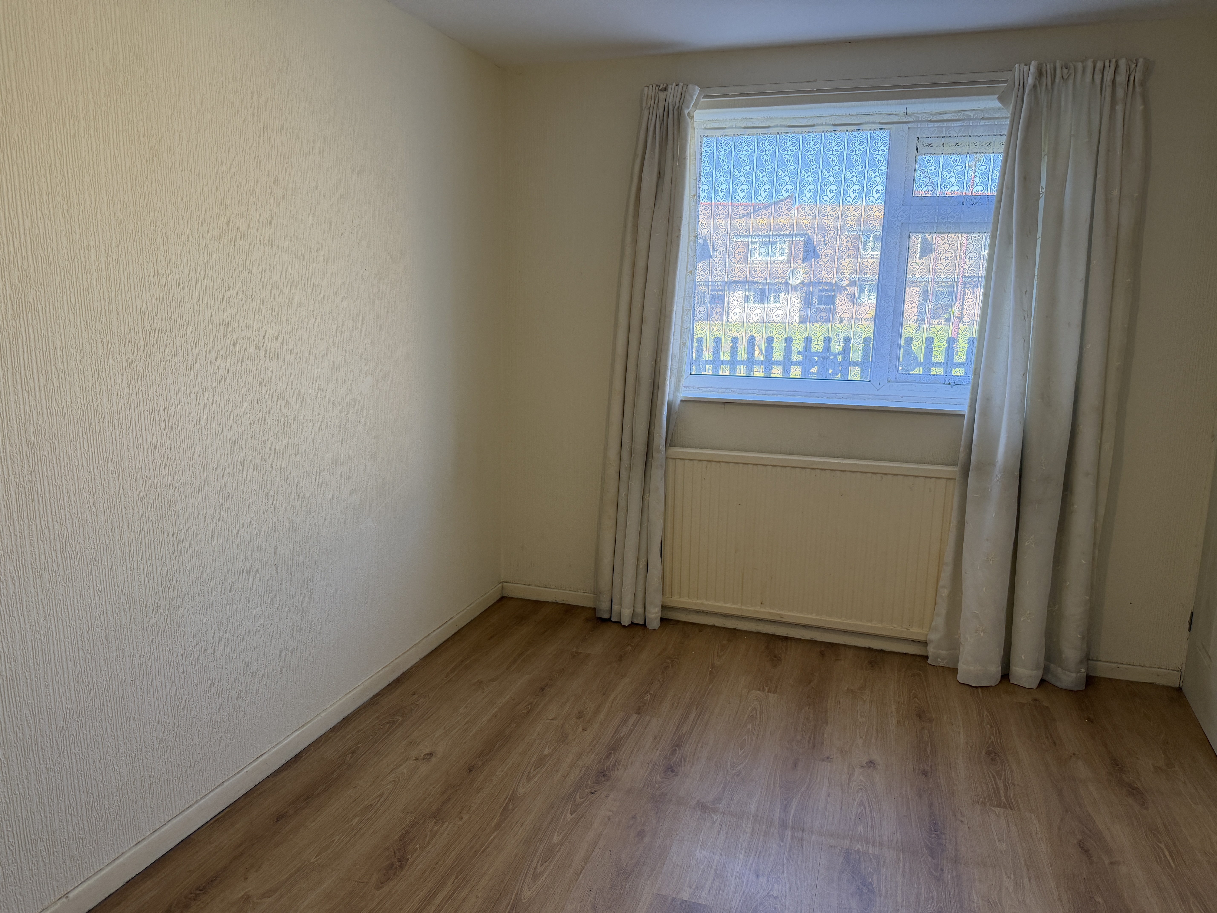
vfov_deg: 56.8
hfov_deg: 71.6
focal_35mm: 24
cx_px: 608
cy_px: 456
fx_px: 844
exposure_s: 1/153
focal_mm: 6.76
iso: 125
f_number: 1.78
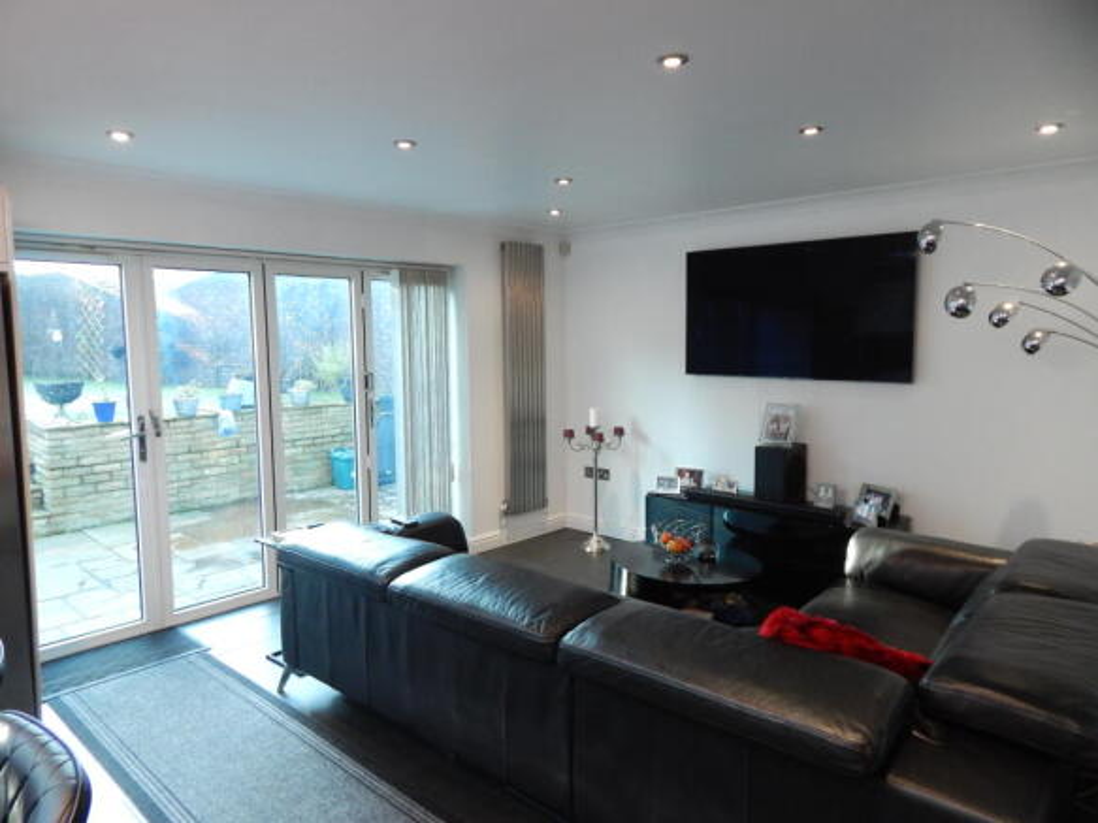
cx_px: 549
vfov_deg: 58.9
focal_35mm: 23
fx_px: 729
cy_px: 412
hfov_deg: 73.9
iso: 320
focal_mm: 4
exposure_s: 1/30
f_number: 3
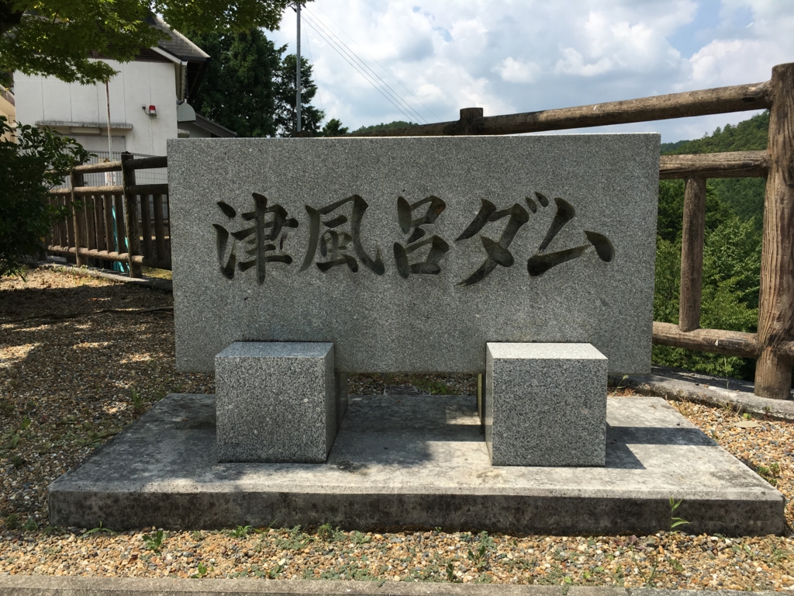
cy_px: 298
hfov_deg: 61.7
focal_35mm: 29
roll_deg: -0.8
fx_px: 665
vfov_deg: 48.2
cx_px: 397
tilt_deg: -5.5
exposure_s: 1/1709
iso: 25
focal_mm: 4.15
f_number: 2.2
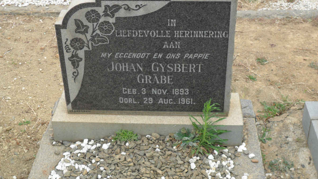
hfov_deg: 36.6
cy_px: 81
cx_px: 159
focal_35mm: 57
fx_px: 481
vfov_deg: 21.1
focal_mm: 9.3
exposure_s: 1/125
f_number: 5
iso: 100
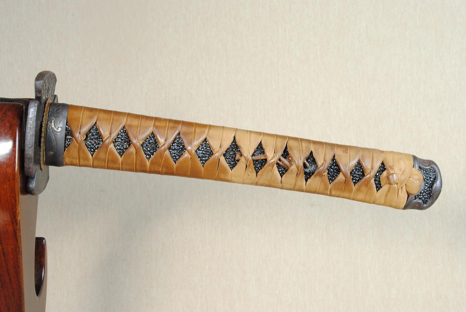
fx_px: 778
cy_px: 156
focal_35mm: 60
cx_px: 233
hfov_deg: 33.4
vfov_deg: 22.7
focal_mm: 40
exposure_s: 1/2
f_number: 11
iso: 400
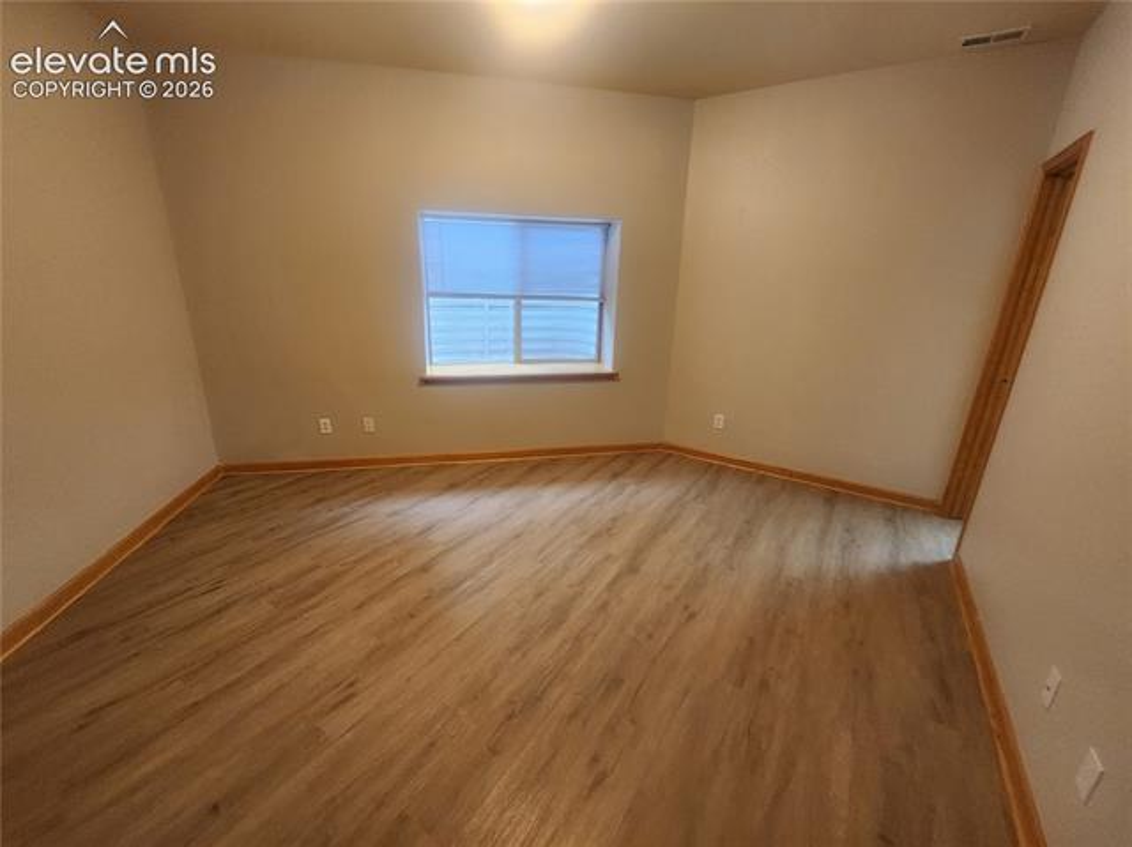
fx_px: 425
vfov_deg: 89.8
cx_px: 566
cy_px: 424
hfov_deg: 106.2
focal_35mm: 13
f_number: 2.2
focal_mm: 2.2
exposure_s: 1/30
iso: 320
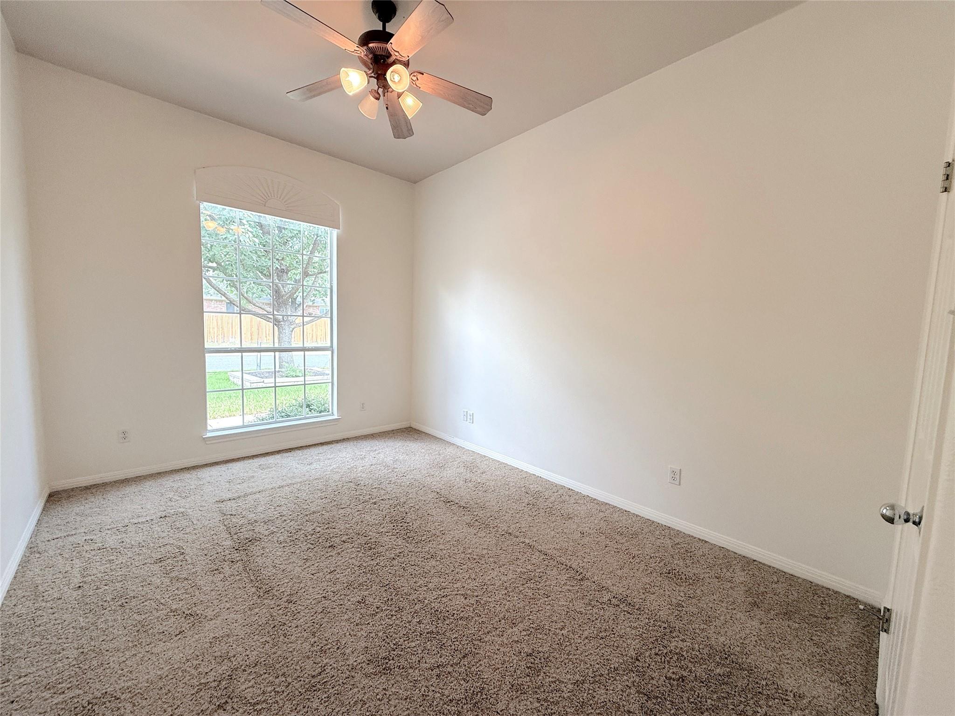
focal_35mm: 14
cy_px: 358
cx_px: 478
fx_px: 386
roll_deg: -1.8
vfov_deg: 85.7
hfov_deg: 102.1
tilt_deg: -4.7
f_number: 2.2
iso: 200
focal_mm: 2.22
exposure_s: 1/120
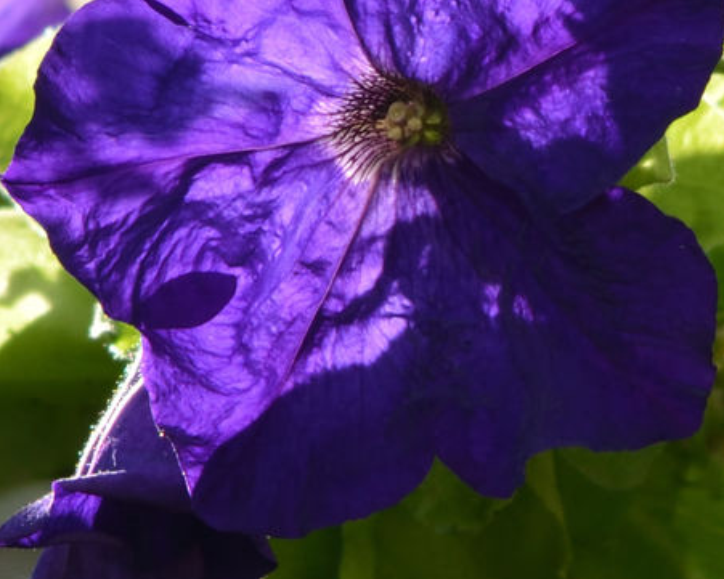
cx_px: 483
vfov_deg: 3.6
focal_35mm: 431
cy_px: 520
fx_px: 9229
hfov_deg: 4.5
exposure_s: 1/250
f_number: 8
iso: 200
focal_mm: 55
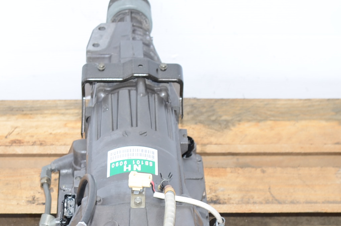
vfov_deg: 14.2
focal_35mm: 94
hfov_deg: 21.7
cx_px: 120
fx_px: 889
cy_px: 234
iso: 100
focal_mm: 26
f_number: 5
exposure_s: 1/30
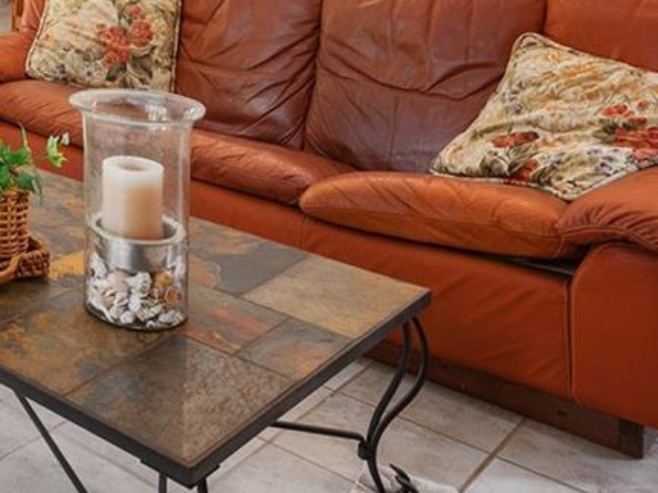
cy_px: -157
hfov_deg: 30.3
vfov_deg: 25.0
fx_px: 950
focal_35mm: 50
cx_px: -197
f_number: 7.1
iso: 400
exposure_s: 1/6
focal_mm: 14
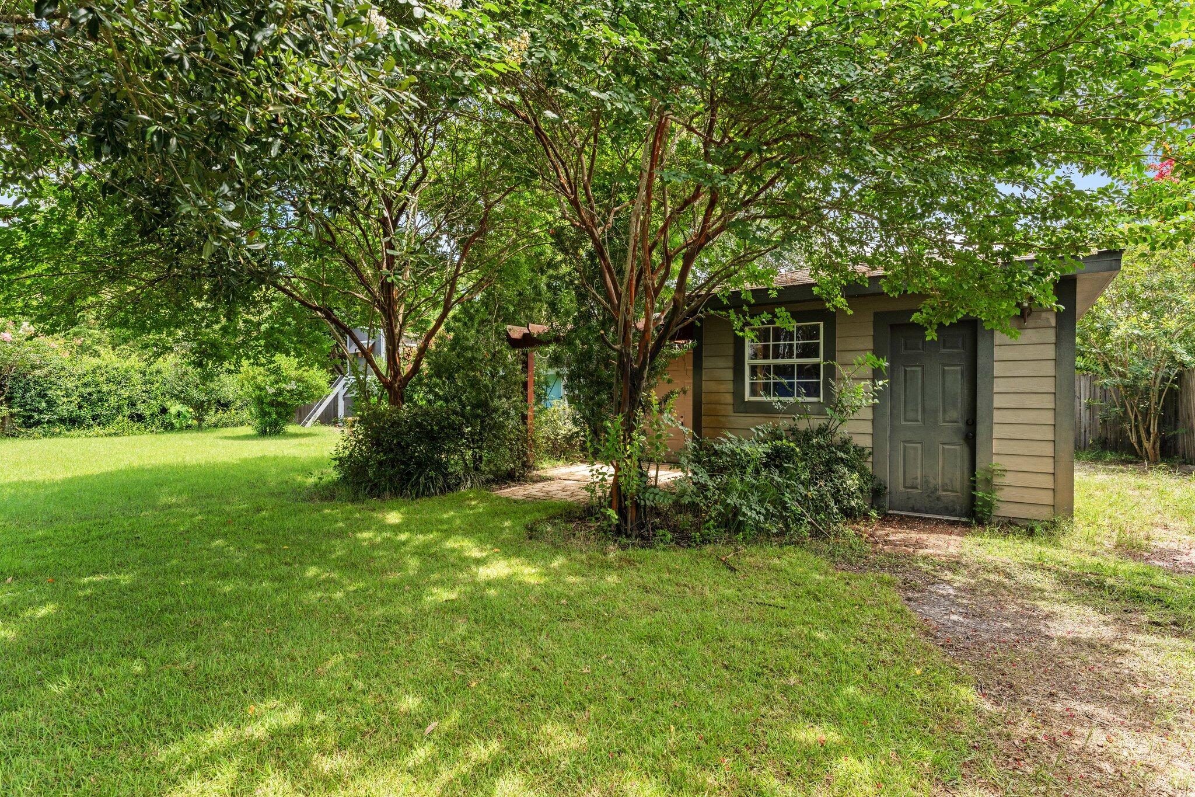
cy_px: 398
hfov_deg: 91.0
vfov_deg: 68.3
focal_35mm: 18
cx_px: 598
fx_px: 587
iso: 800
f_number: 8
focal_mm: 17.7
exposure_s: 1/100
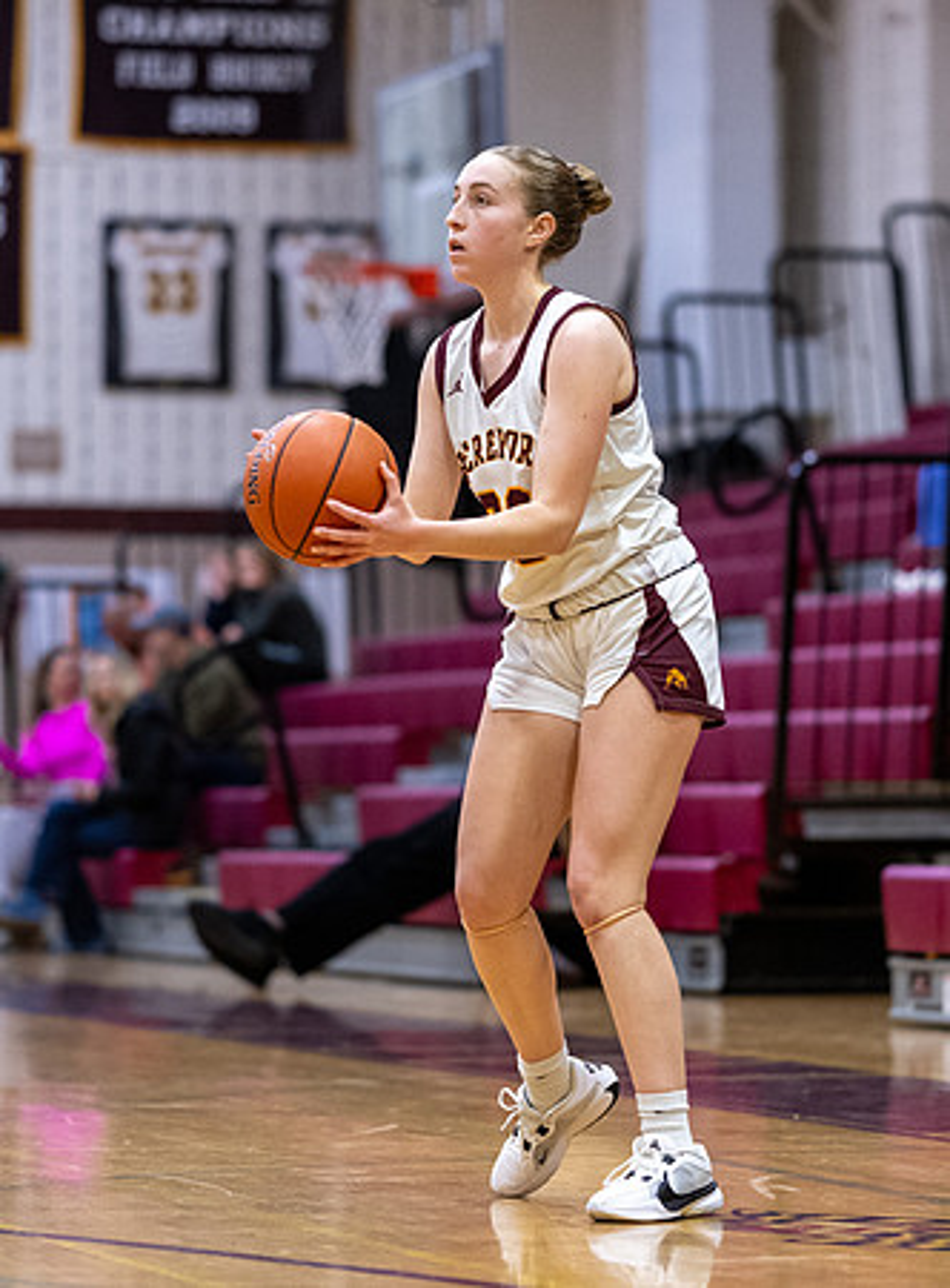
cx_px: 458
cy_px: 561
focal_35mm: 168
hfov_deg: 8.7
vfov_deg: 11.8
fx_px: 6229
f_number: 1.8
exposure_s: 1/1250
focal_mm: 85
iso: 2200
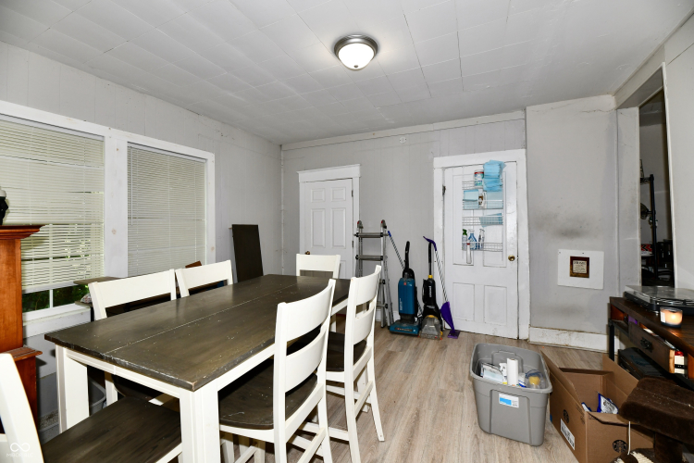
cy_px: 232
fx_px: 270
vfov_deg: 81.2
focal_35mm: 14
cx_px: 347
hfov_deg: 104.3
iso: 640
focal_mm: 14
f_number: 6.3
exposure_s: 1/60
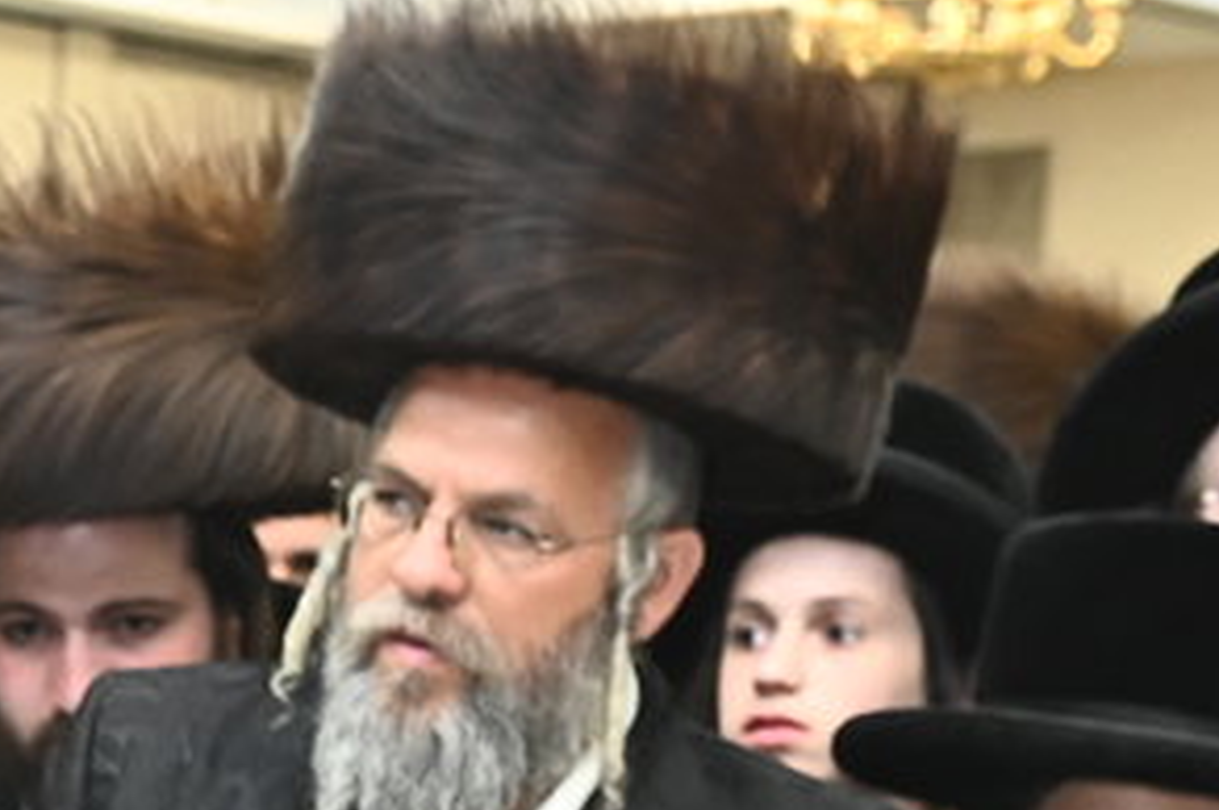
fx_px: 5682
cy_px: 1246
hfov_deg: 11.5
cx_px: -860
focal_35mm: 168
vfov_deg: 8.0
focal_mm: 35
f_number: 5
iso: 2000
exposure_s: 1/200
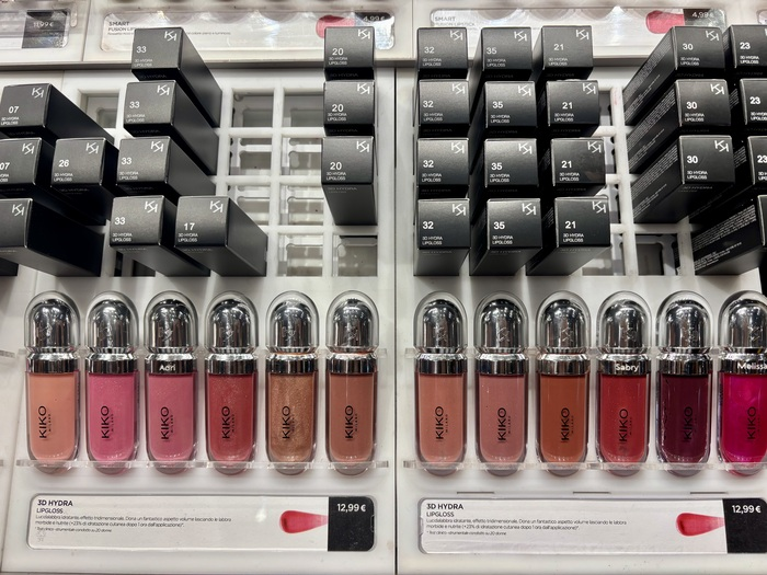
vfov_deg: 53.1
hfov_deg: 67.3
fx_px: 576
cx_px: 384
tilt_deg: -30.1
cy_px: 288
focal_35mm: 26
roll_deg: +0.4
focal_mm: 5.96
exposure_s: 1/120
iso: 50
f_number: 1.6
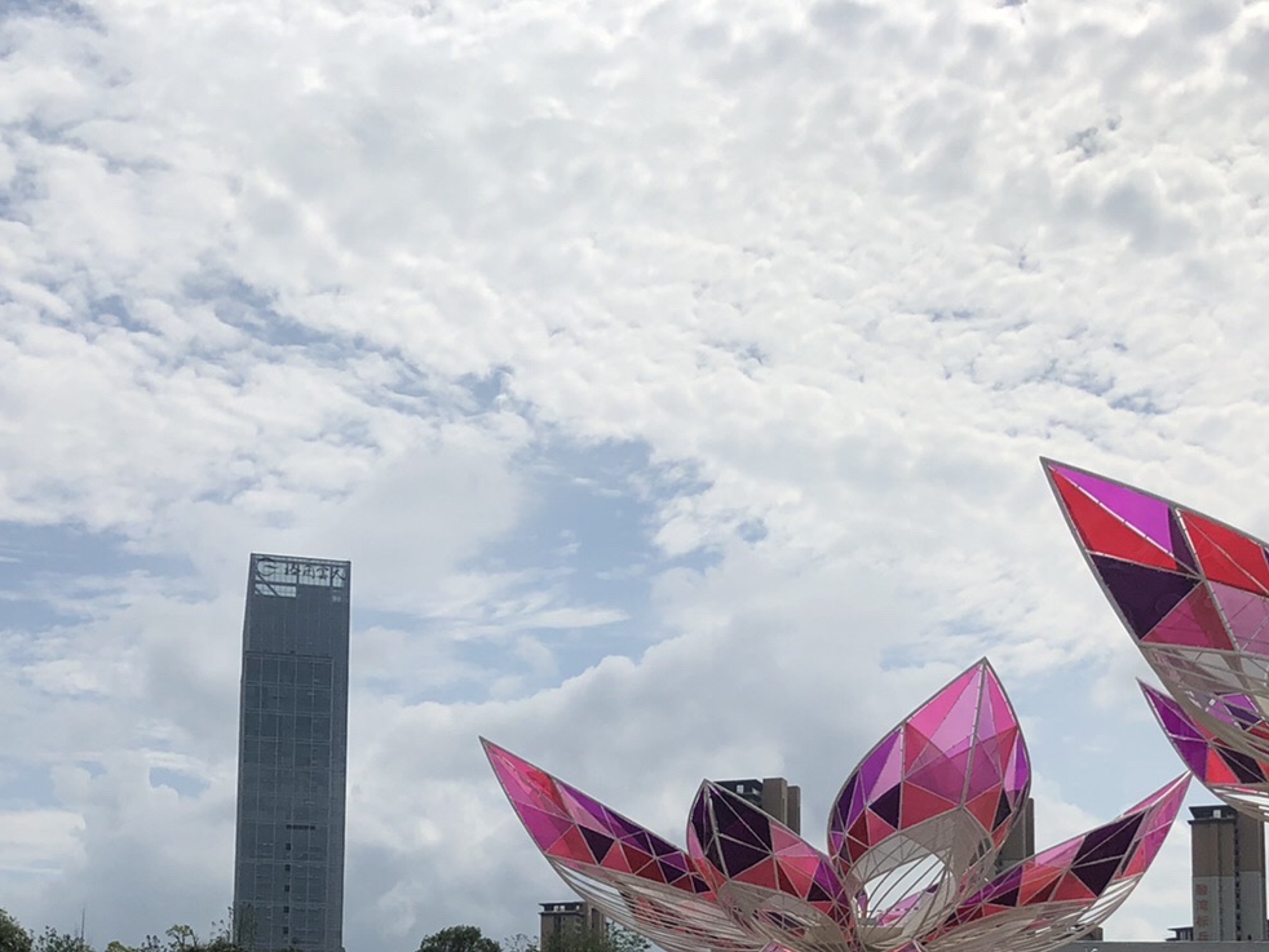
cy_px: 949
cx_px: 722
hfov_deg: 33.7
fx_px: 2090
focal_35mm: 57
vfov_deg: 24.5
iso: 25
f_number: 1.8
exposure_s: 1/8000
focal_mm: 3.99
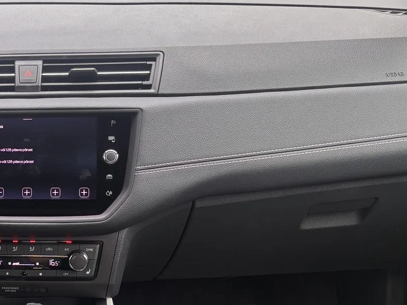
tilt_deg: -22.0
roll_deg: +6.0
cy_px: 213
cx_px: -22
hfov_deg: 28.4
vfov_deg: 23.1
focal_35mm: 63
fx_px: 741
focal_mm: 5.96
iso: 40
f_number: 1.6
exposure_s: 1/121
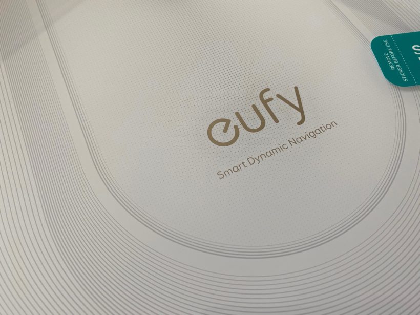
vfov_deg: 53.1
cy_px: 158
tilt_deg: -63.2
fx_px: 315
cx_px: 210
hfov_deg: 67.3
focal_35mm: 26
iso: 40
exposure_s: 1/122
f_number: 1.8
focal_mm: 4.25
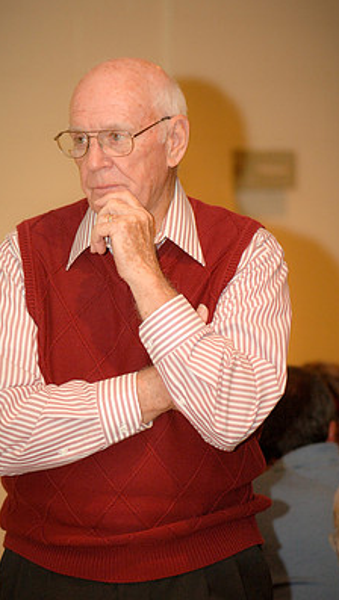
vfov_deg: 11.5
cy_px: 311
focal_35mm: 187
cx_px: 149
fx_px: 2975
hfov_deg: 6.5
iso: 800
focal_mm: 105
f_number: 2.8
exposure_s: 1/40
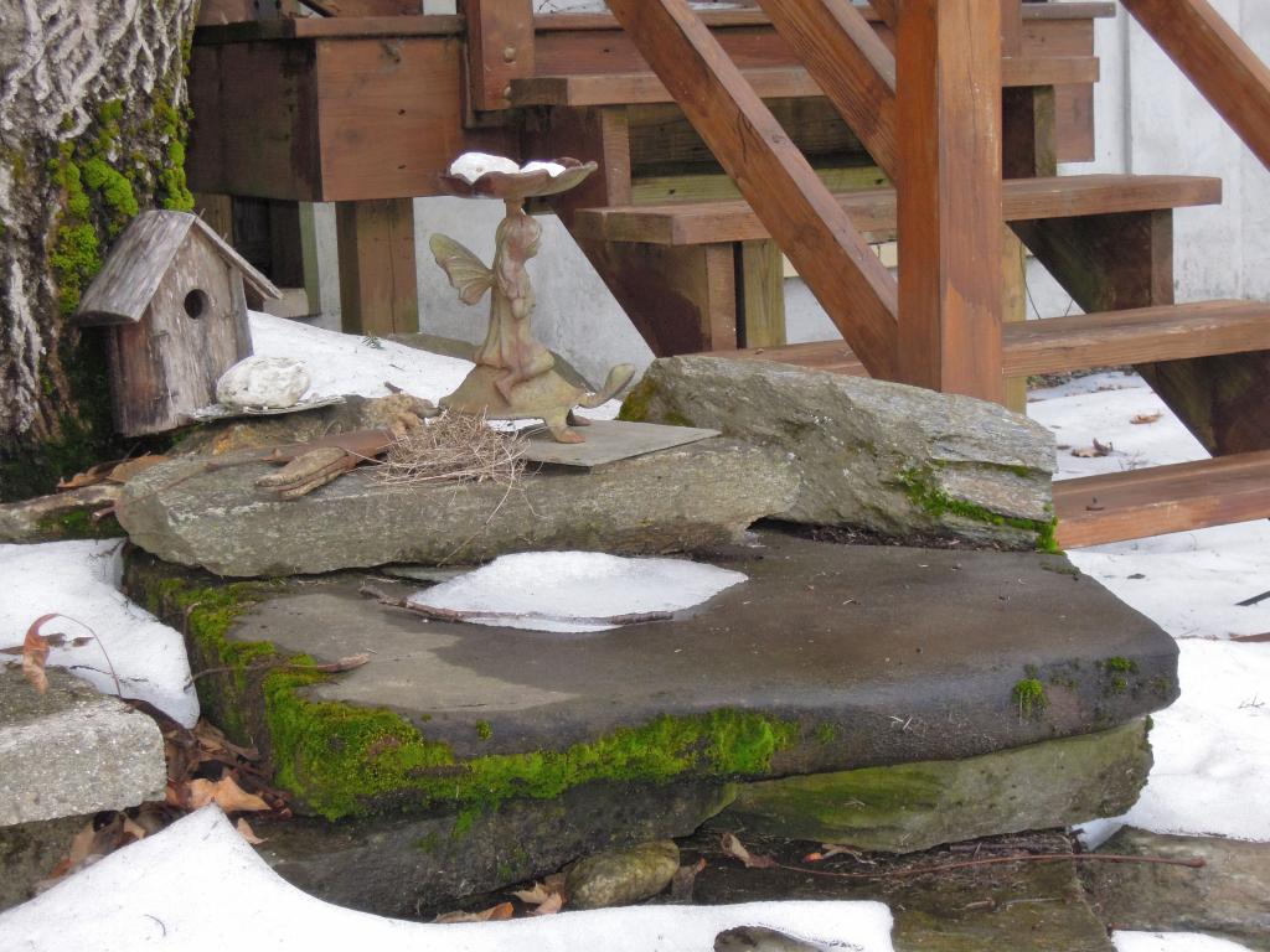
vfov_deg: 19.1
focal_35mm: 77
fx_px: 2825
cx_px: 635
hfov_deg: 25.3
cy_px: 476
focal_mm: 13.8
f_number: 4.7
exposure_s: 1/100
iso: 360
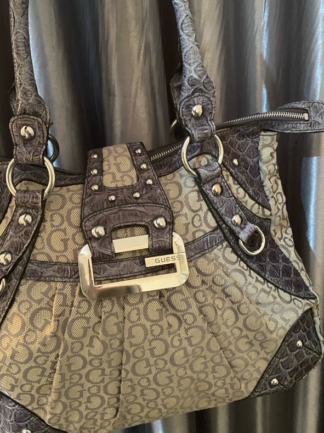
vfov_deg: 55.2
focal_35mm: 33
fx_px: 412
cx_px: 144
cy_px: 191
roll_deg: +5.3
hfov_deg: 42.9
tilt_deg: -19.9
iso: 800
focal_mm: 4.25
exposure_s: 1/30
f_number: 1.8
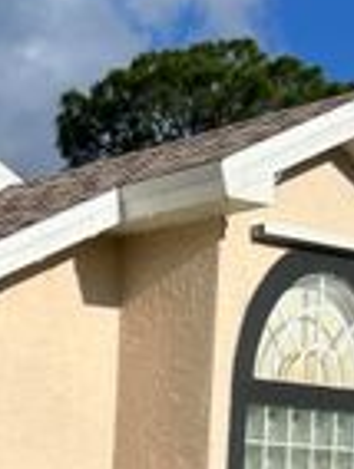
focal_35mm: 122
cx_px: -344
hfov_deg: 11.1
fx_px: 1659
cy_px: 837
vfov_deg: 14.3
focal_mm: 5.7
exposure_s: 1/6579
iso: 50
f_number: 1.5
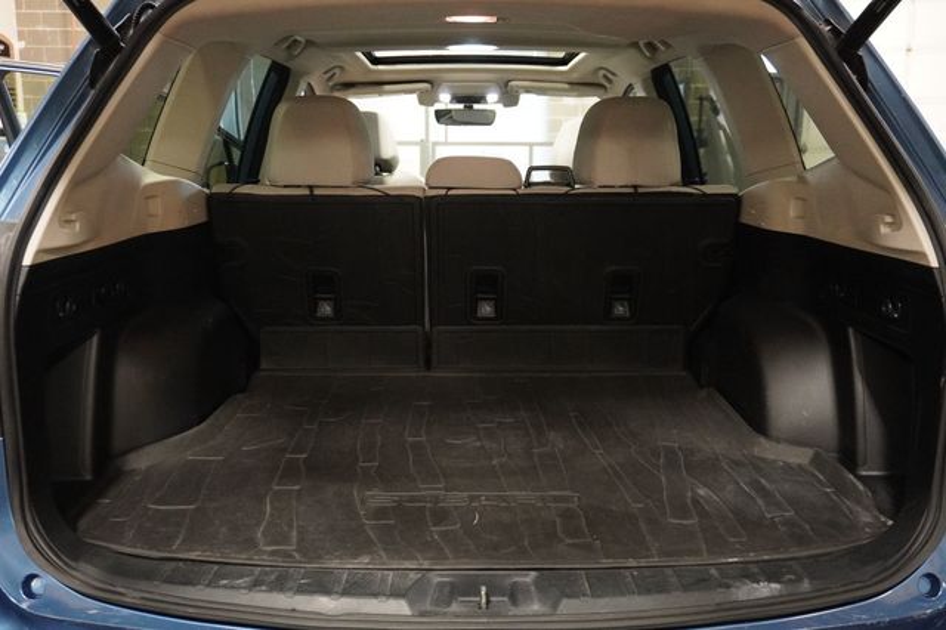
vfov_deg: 41.7
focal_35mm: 32
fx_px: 827
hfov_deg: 59.5
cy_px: 315
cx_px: 473
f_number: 4
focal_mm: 21
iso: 6400
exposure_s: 1/80
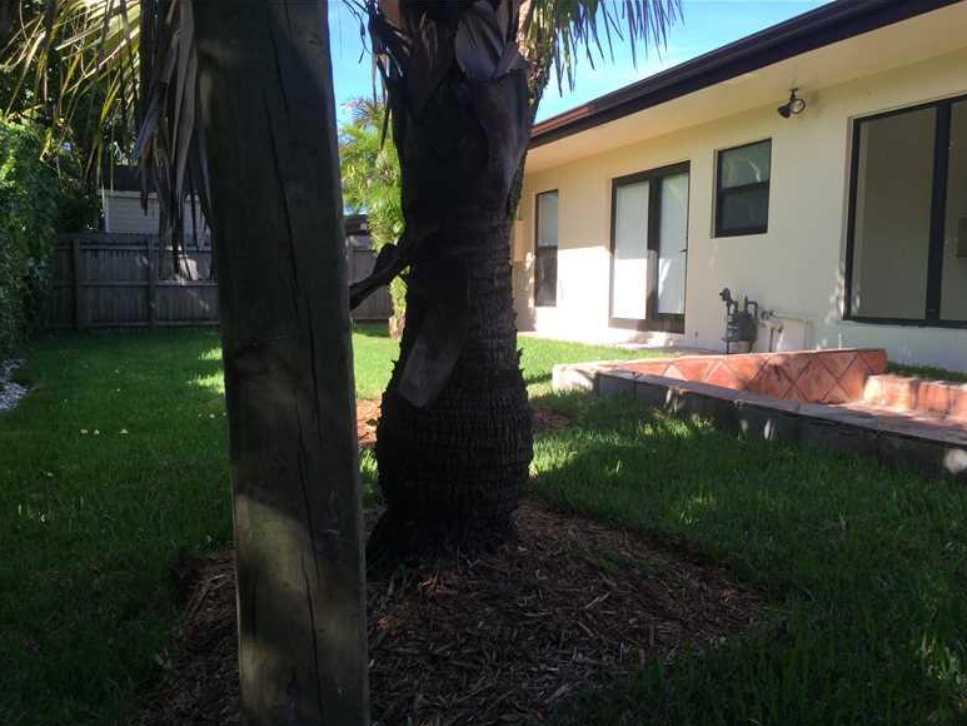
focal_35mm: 30
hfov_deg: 60.0
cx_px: 478
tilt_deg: -7.6
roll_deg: +0.2
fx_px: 838
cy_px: 374
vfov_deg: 46.8
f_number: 2.2
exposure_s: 1/542
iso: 32
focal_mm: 4.15
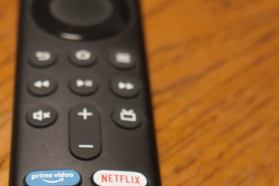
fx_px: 775
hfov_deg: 20.3
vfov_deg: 13.7
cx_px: 84
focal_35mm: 100
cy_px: 114
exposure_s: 1/60
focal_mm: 28
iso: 1250
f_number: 4
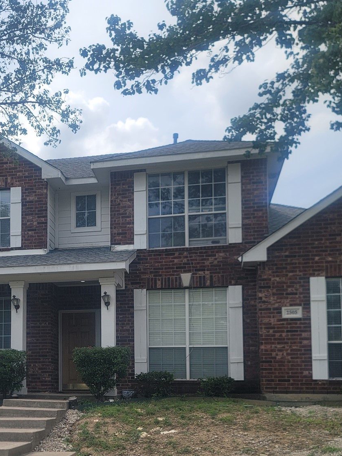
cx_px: 64
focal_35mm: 46
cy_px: 347
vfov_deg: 40.0
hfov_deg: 30.7
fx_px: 606
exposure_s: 1/1189
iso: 20
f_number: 1.8
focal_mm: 7
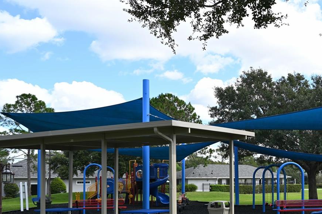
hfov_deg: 41.5
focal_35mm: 44
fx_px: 393
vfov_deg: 29.9
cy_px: 166
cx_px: 281
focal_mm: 24
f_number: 5.6
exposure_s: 1/250
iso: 100
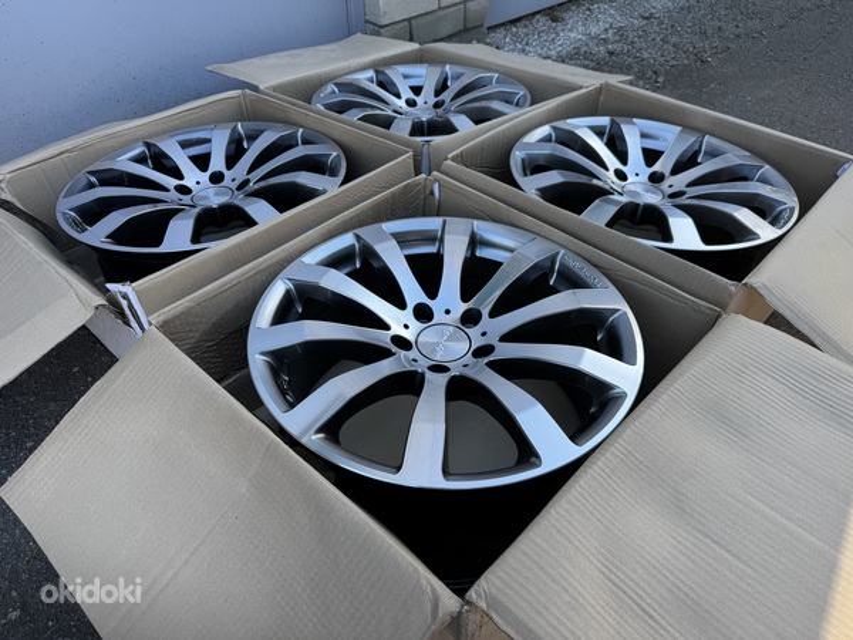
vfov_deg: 56.8
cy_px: 320
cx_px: 426
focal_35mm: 24
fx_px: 591
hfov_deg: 71.6
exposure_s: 1/364
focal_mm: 6.76
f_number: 1.78
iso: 80
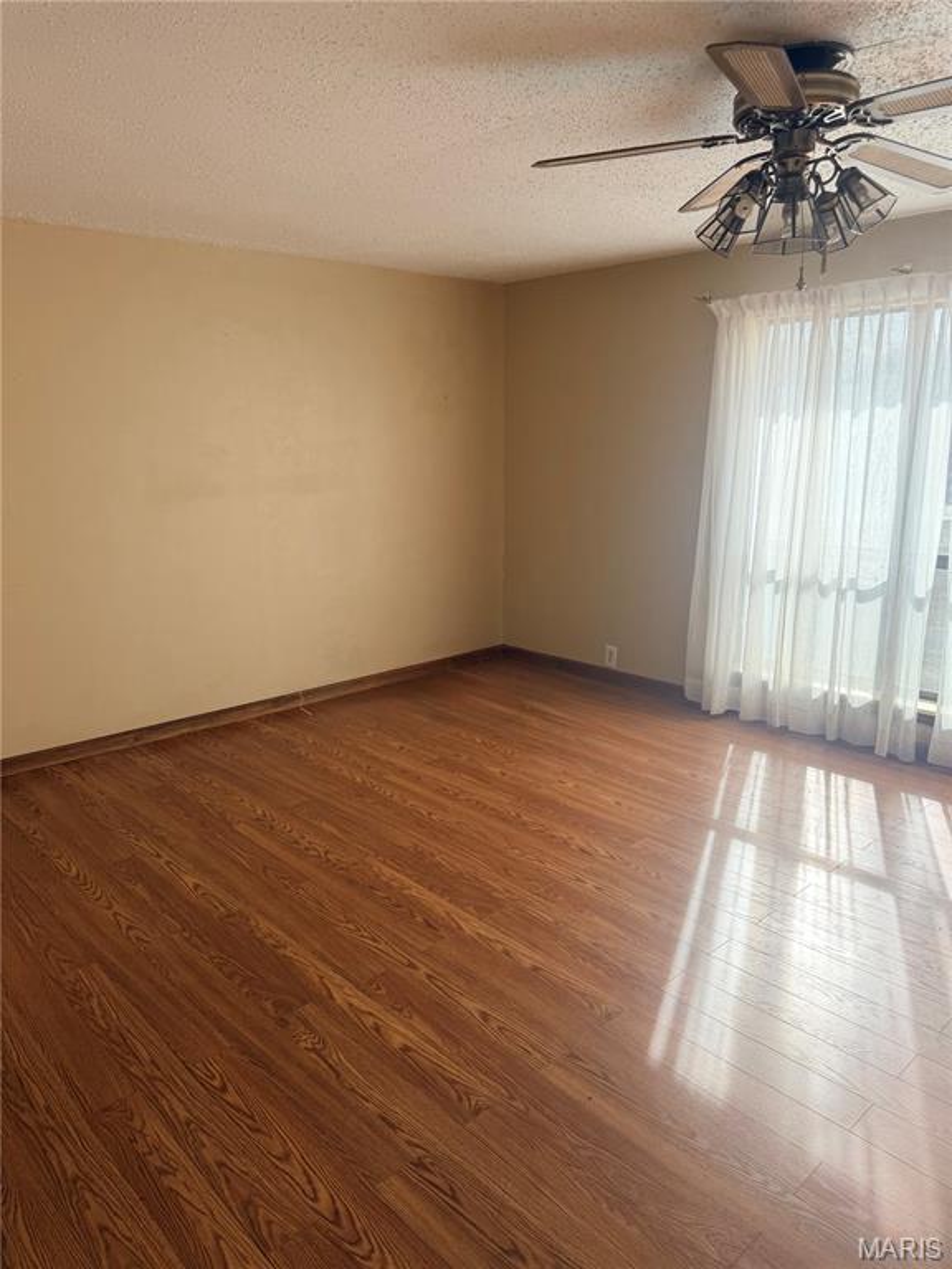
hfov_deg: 56.8
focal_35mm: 24
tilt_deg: -13.0
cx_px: 476
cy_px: 634
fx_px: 880
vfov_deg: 71.6
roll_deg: +1.1
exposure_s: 1/943
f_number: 1.78
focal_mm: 6.76
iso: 100
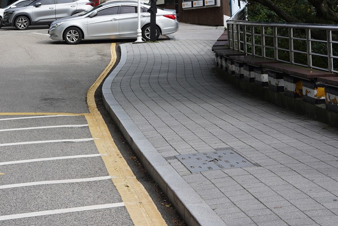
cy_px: -29
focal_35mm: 93
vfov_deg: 14.3
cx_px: 139
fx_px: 873
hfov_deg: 21.9
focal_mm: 35
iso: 100
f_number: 10
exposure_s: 1/100
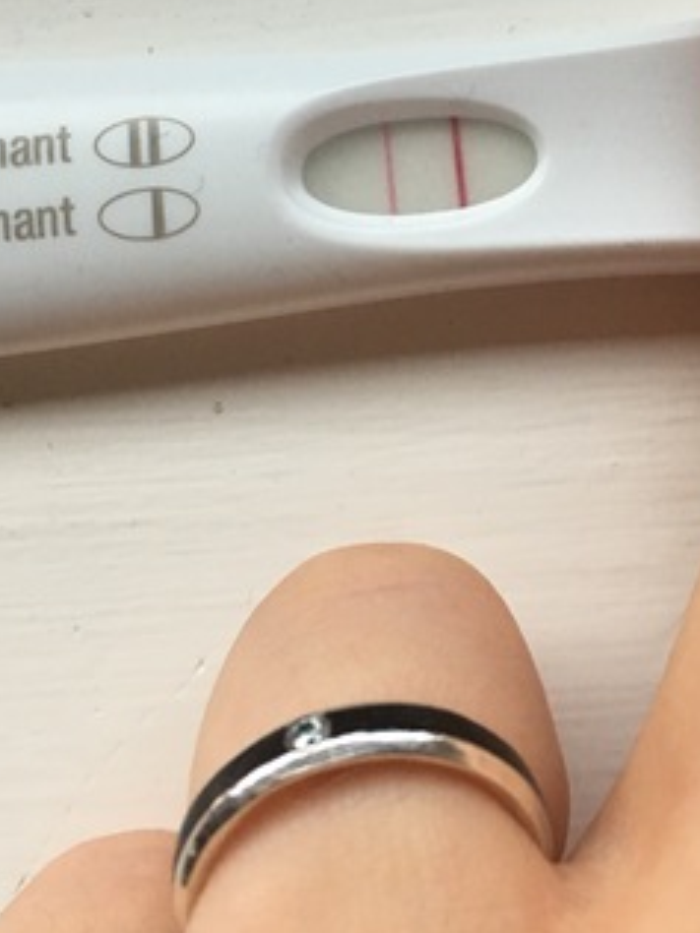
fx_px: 1483
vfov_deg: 33.8
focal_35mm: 55
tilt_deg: -80.4
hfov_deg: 26.5
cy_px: 171
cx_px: 405
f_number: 2.2
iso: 64
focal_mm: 4.15
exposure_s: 1/33
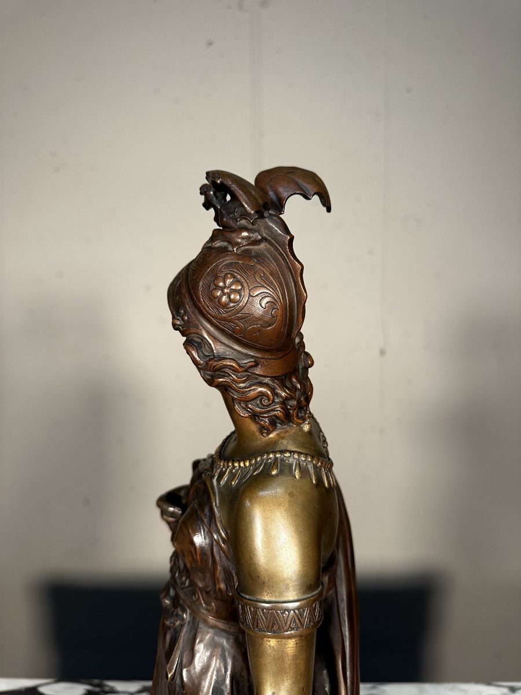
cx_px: 260
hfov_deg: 56.8
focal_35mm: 24
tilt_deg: -5.8
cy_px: 348
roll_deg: -0.9
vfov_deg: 71.6
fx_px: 482
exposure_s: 1/100
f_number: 1.78
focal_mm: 6.86
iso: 125
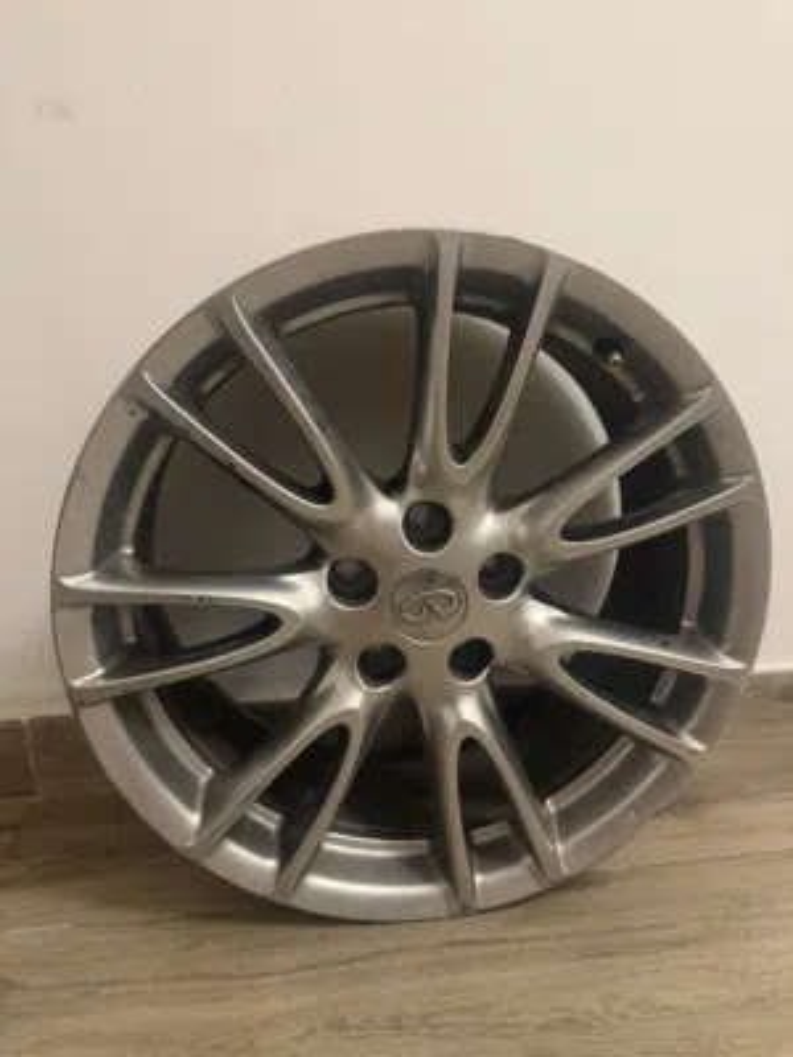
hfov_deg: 56.8
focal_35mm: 24
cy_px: 528
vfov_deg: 71.6
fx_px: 733
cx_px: 396
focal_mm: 6.76
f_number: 1.78
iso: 800
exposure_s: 1/33
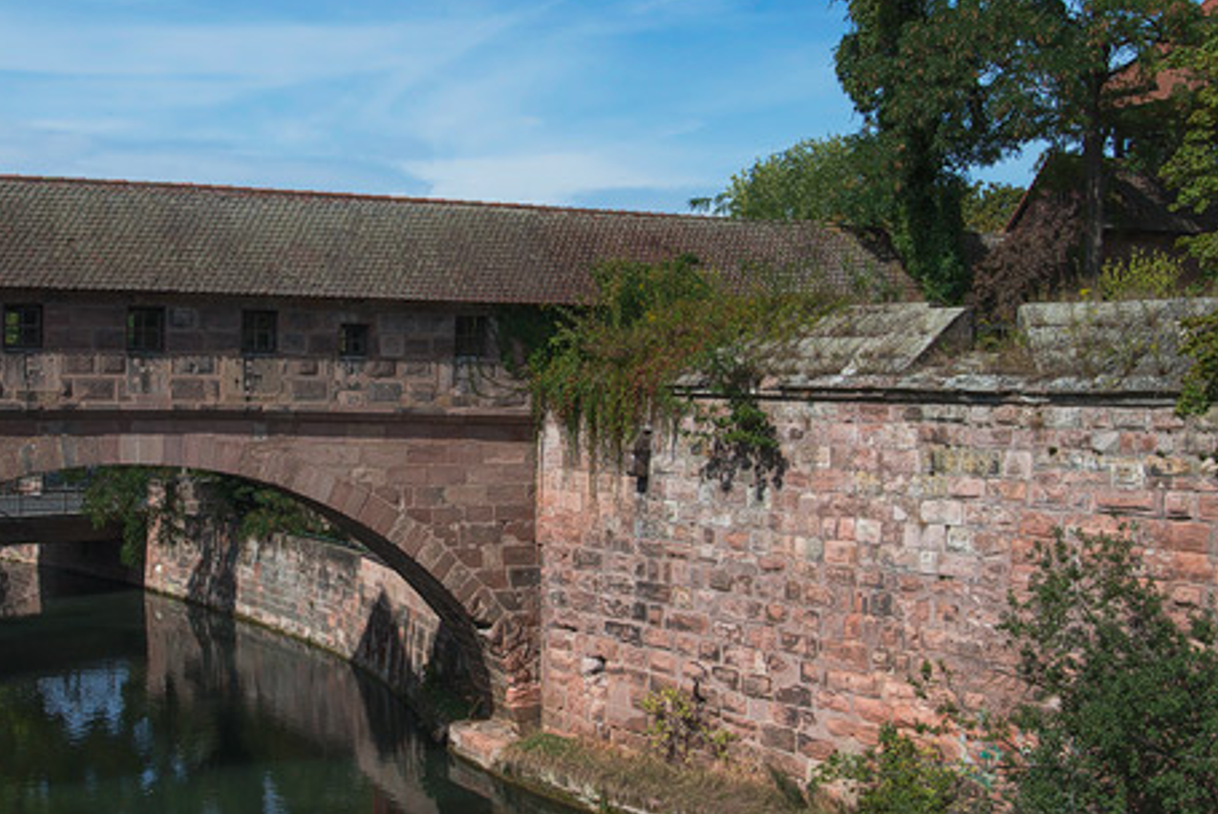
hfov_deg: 43.1
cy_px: 320
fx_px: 1523
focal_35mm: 45
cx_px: 434
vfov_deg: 29.8
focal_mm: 20
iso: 100
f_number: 8
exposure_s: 1/500
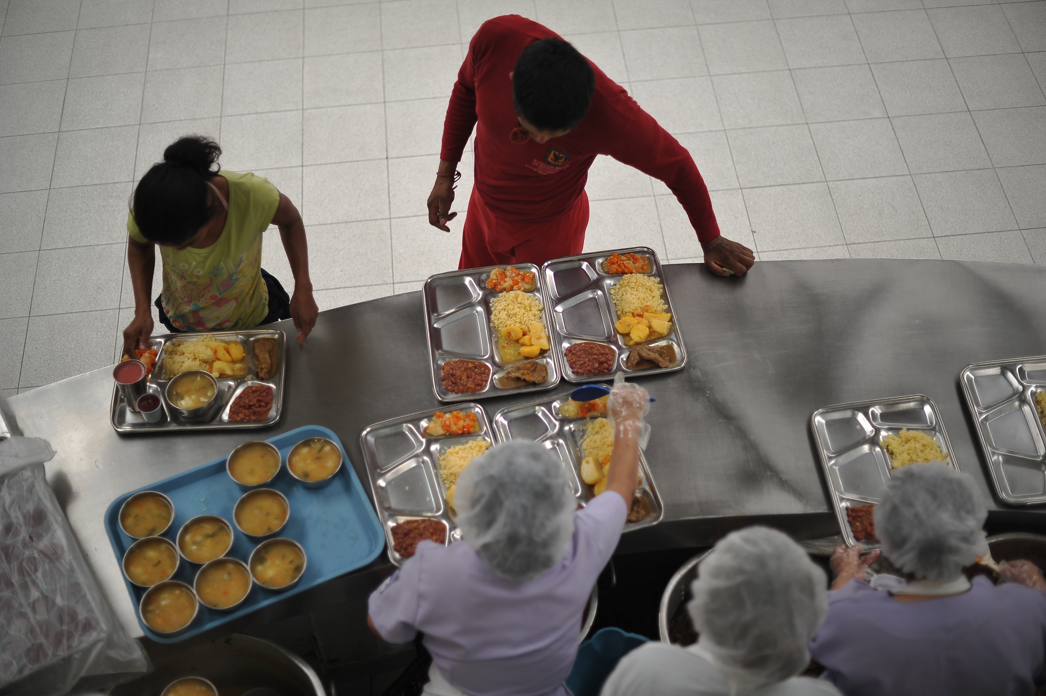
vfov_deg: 27.0
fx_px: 1452
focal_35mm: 50
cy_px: 348
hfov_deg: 39.6
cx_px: 523
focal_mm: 50
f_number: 1.6
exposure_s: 1/320
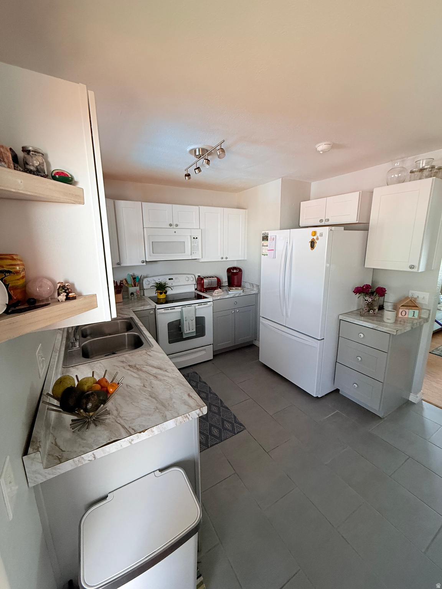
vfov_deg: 102.1
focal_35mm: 14
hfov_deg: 85.7
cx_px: 221
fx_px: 238
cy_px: 294
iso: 200
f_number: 2.2
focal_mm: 2.22
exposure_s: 1/99
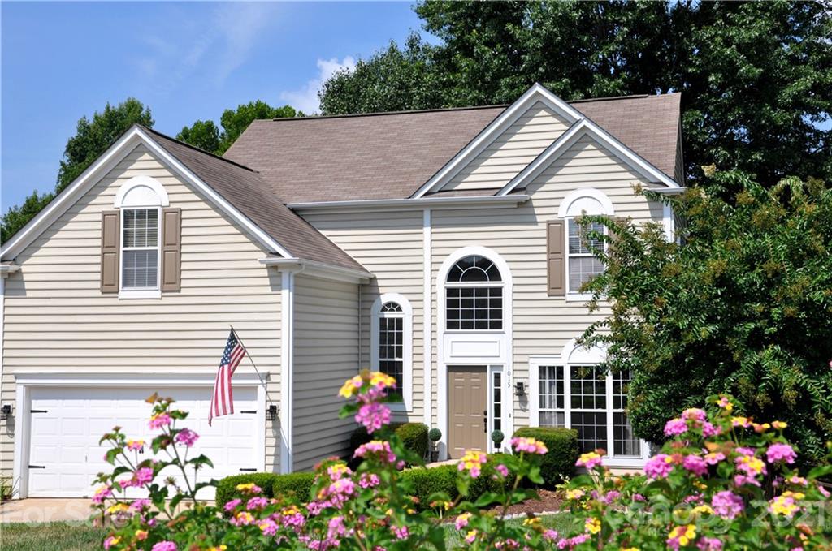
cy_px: 276
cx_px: 416
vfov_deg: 28.0
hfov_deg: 41.2
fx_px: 1107
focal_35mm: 48
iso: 200
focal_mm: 32
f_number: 10
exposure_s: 1/400
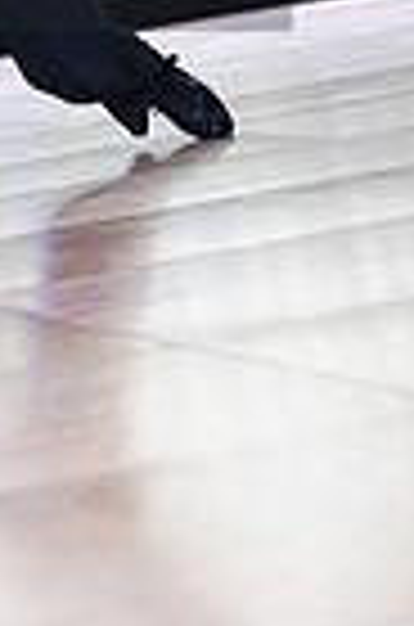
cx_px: -326
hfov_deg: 4.6
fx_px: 5079
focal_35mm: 293
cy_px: -117
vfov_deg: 7.0
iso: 1250
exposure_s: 1/500
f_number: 2.8
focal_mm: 70
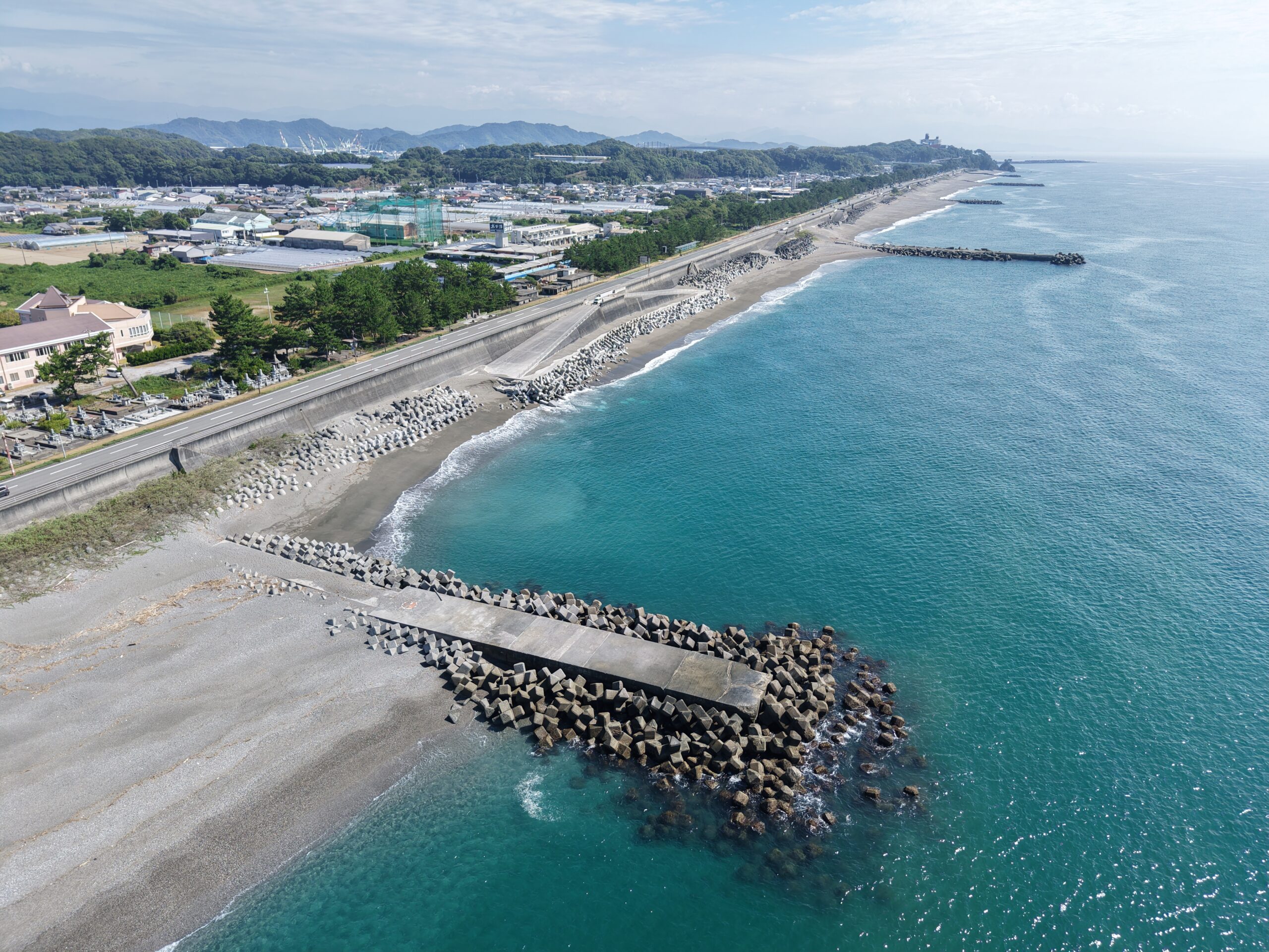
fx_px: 880
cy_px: 476
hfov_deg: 71.6
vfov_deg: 56.8
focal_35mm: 24
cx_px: 634
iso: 190
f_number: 1.8
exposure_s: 1/3200
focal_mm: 8.67
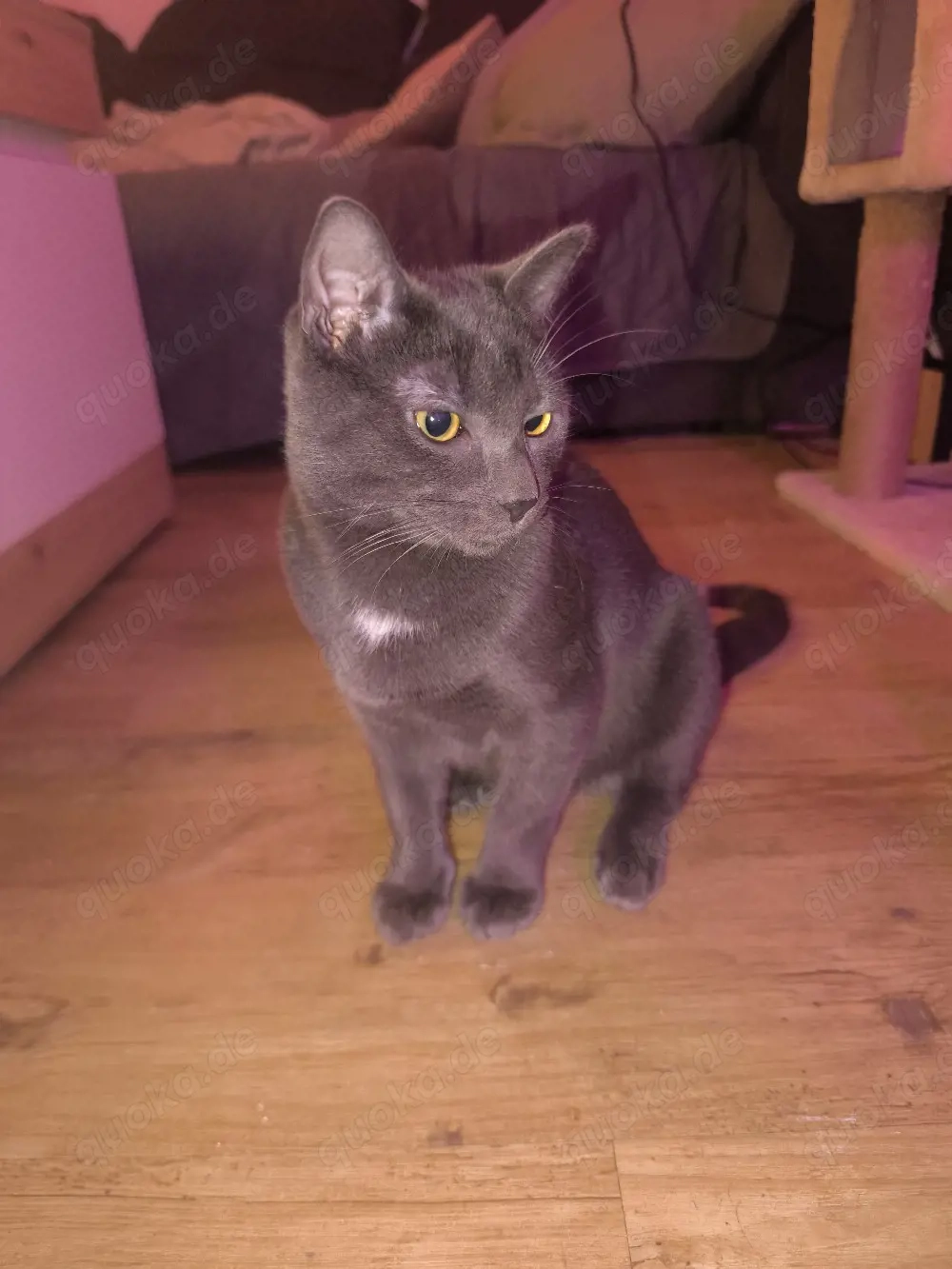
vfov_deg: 73.9
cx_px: 476
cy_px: 634
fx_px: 843
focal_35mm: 23
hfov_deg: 58.9
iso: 1600
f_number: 1.6
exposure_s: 1/25.1
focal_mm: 6.57
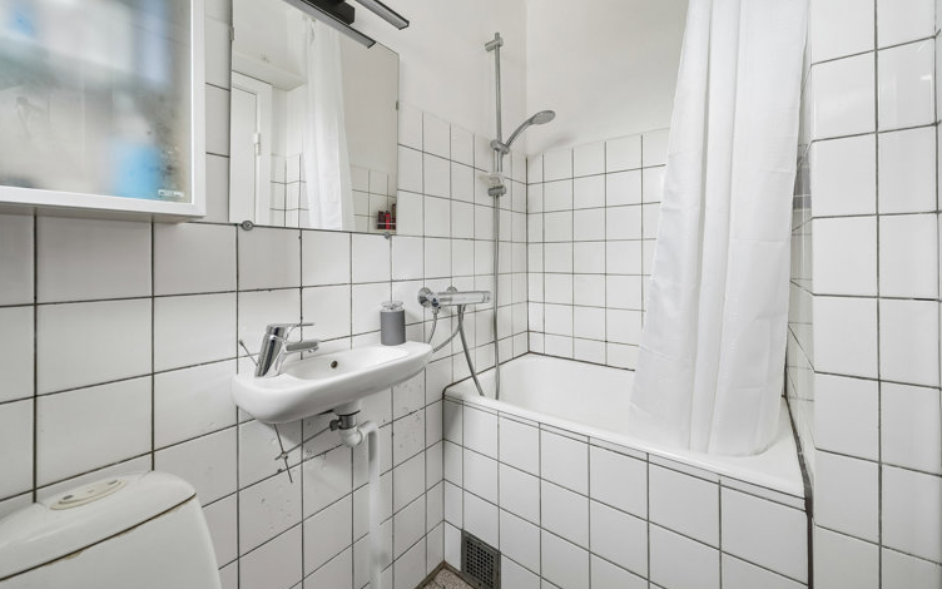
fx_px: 334
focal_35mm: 13
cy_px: 305
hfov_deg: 109.3
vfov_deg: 82.8
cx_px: 457
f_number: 5.6
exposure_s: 1/25
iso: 200
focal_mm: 12
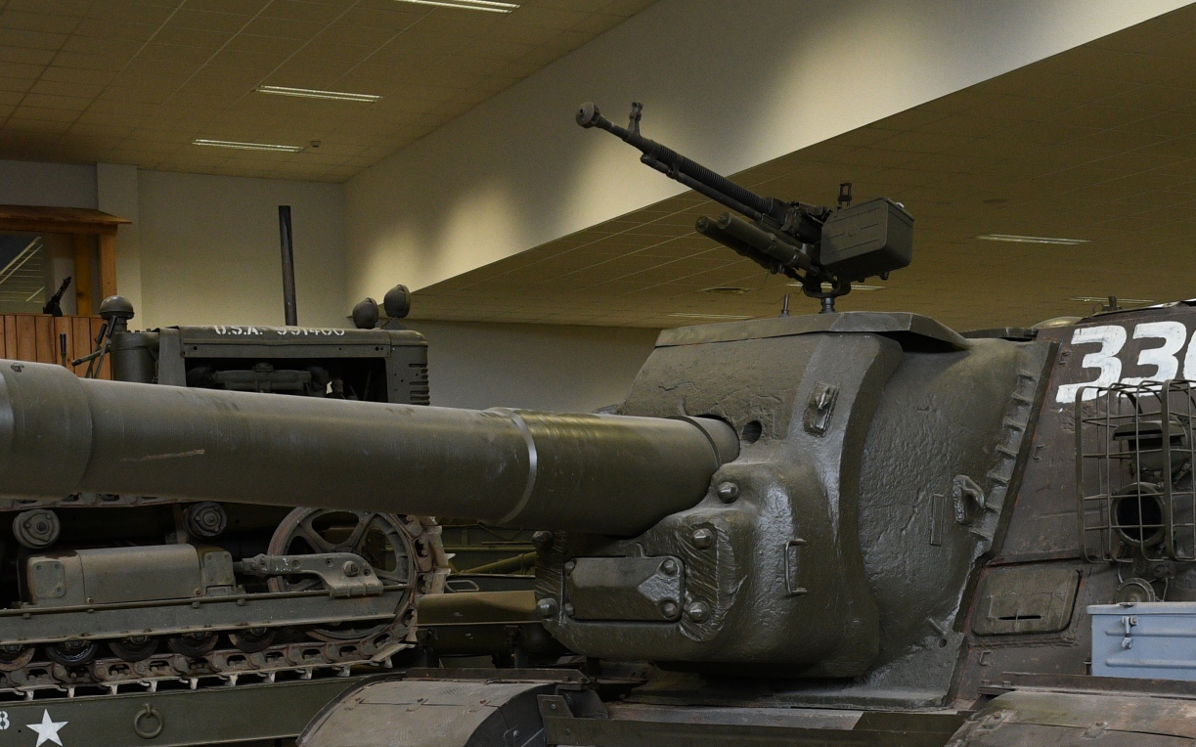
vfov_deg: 19.3
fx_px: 2151
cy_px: 685
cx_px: 788
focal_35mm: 66
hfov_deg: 30.9
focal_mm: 22
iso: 1000
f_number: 5
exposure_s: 1/100
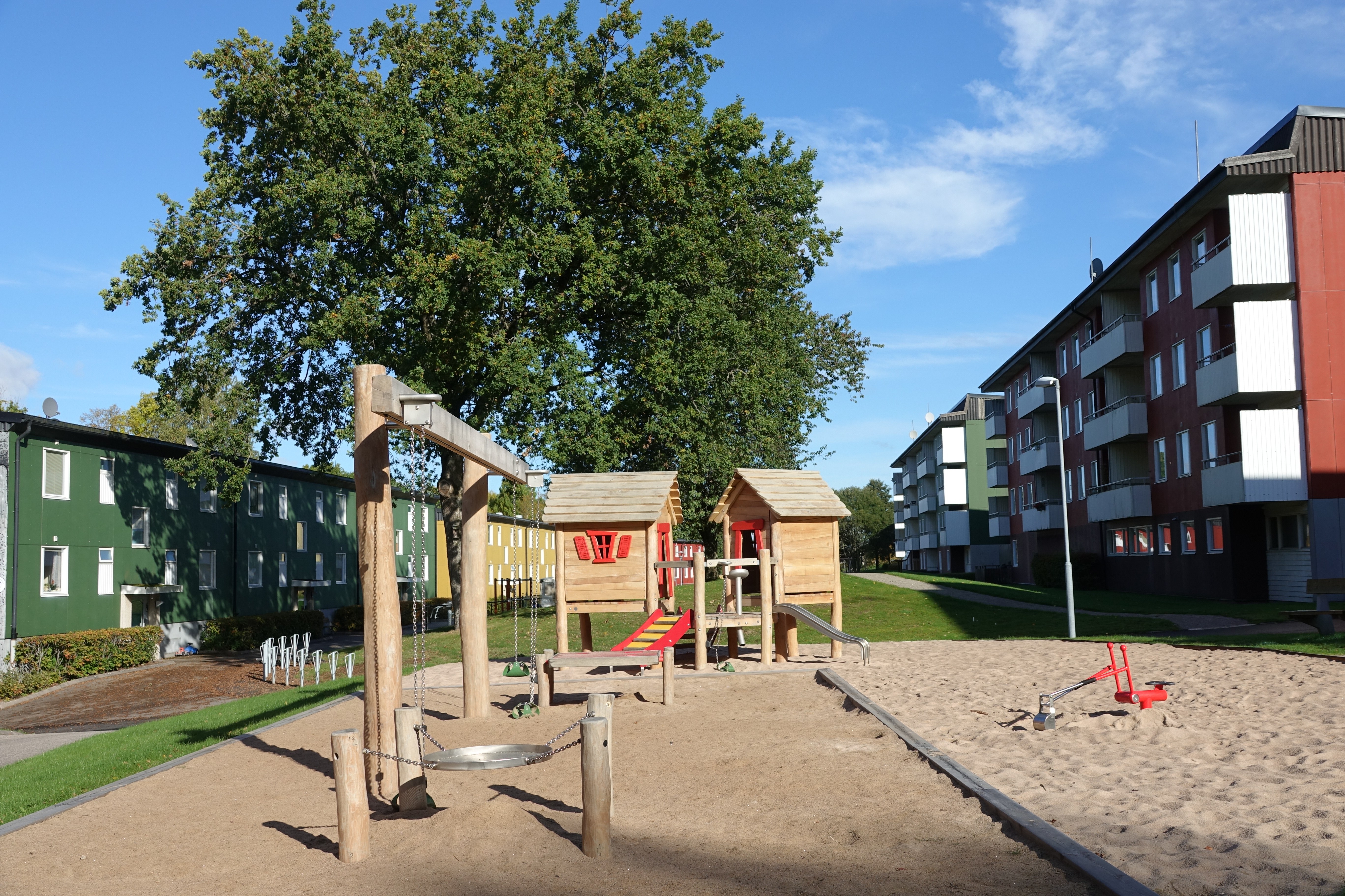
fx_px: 1345
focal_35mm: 36
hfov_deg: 53.1
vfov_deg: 36.9
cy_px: 448
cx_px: 672
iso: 100
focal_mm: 13.31
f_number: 3.5
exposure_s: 1/1000
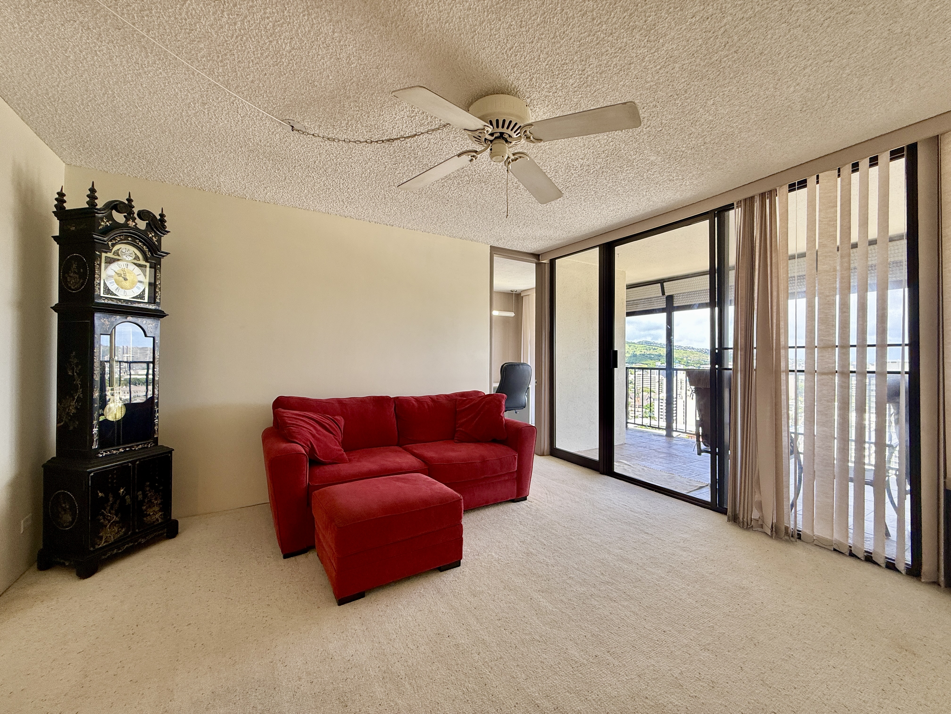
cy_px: 357
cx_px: 476
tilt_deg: +0.7
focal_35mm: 14
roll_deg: -0.5
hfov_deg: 102.1
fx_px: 385
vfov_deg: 85.7
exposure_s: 1/99
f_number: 2.2
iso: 64
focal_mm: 2.22
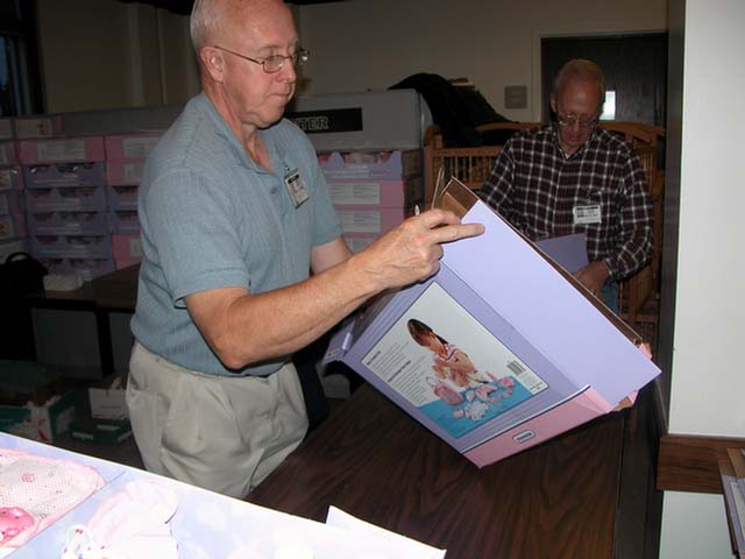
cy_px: 280
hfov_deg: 54.0
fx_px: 732
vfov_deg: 41.8
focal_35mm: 34
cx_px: 372
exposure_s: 1/60
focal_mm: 8.9
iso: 100
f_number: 2.8
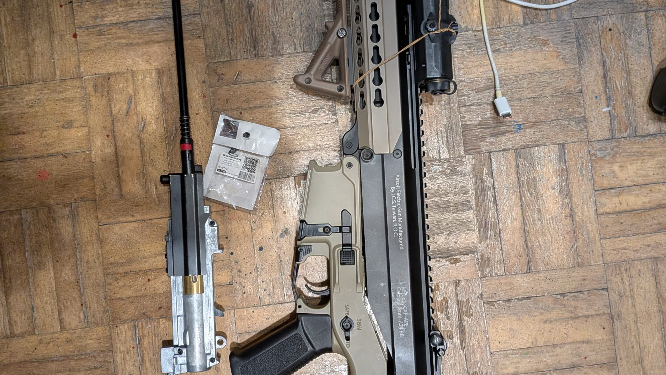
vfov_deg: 33.7
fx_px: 618
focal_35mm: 35
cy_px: 202
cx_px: 333
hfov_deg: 56.6
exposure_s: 1/50
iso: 75
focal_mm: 4.53
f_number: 1.7
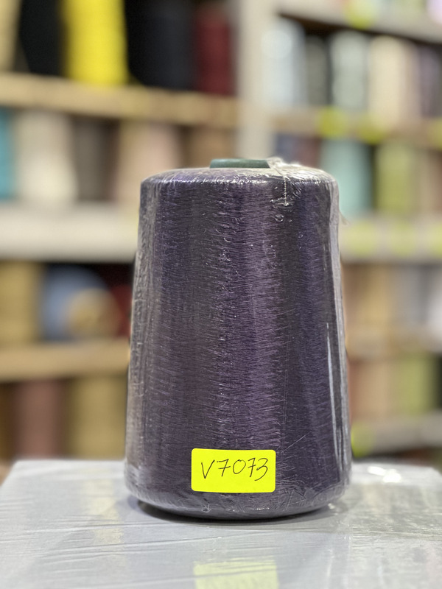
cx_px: 221
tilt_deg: -1.8
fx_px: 1311
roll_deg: -0.9
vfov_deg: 25.3
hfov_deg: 19.1
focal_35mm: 77
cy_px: 294
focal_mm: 9
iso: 250
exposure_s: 1/33
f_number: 2.8
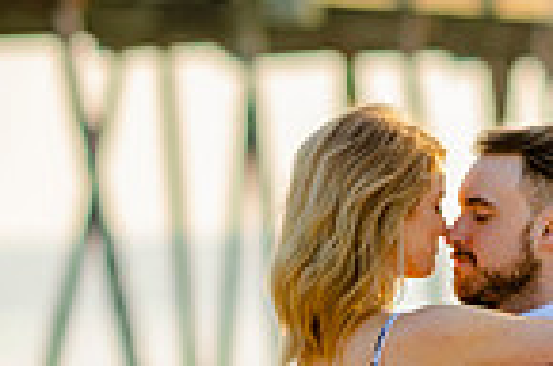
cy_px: 614
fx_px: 6085
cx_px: 492
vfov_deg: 3.4
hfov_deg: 5.2
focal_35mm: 397
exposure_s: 1/1250
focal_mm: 85
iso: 160
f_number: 1.8
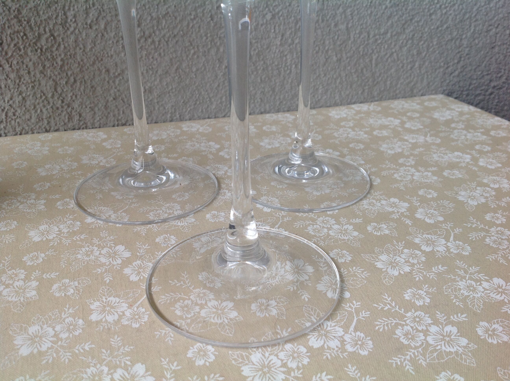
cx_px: 255
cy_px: 190
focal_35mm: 35
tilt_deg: -25.9
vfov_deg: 40.6
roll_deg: -1.4
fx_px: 515
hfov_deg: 52.7
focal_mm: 4.28
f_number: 2.4
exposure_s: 1/60
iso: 64
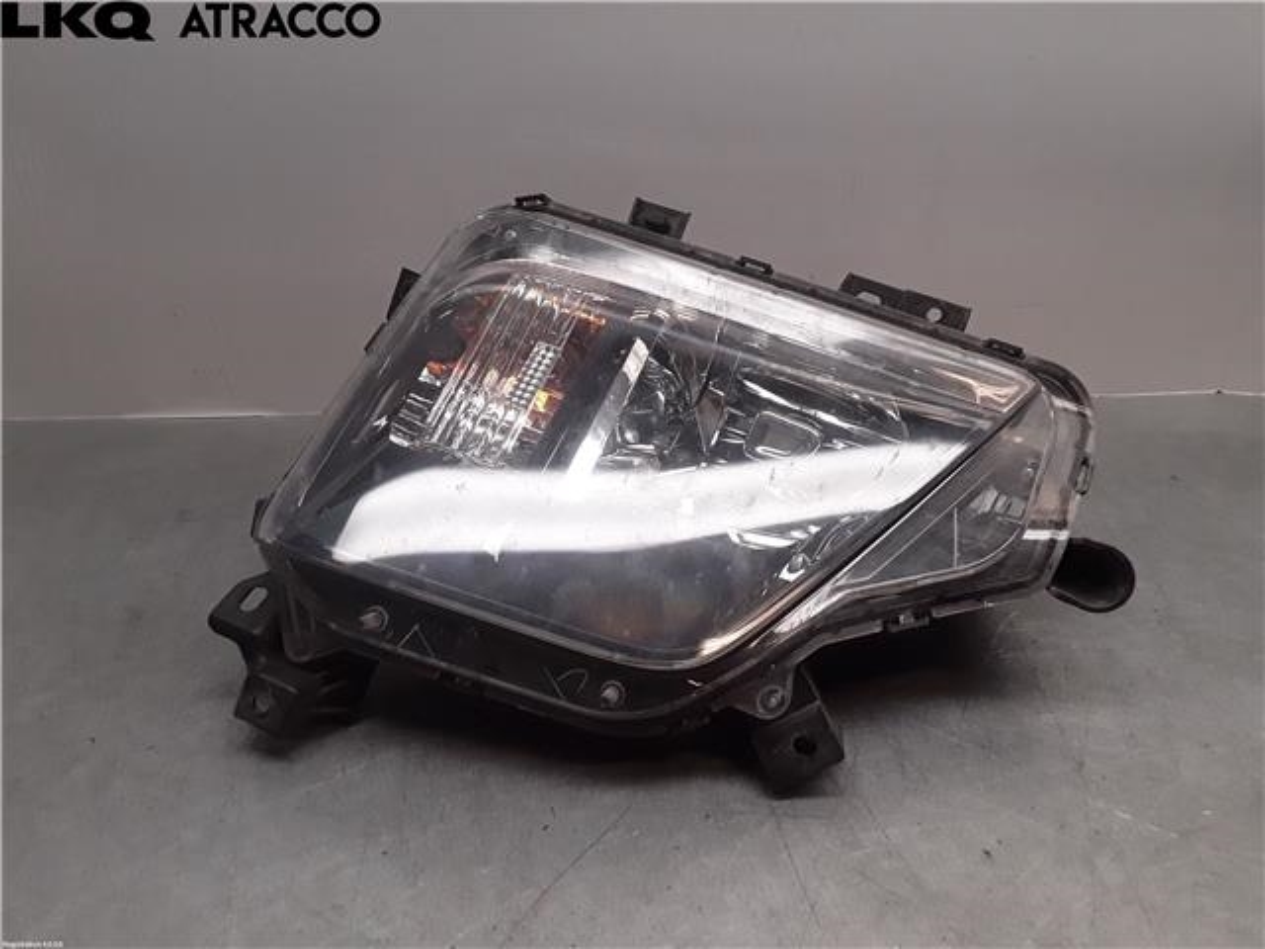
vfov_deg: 49.7
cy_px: 474
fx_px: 1023
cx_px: 632
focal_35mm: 28
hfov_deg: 63.4
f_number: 1.9
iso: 100
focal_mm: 2.91
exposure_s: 1/215
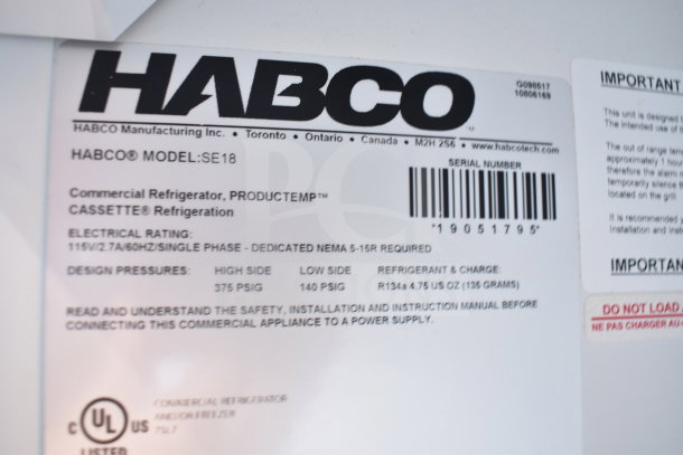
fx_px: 626
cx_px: 342
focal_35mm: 33
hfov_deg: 57.2
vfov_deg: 40.0
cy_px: 228
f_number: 3.8
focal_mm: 22
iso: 500
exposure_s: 1/30
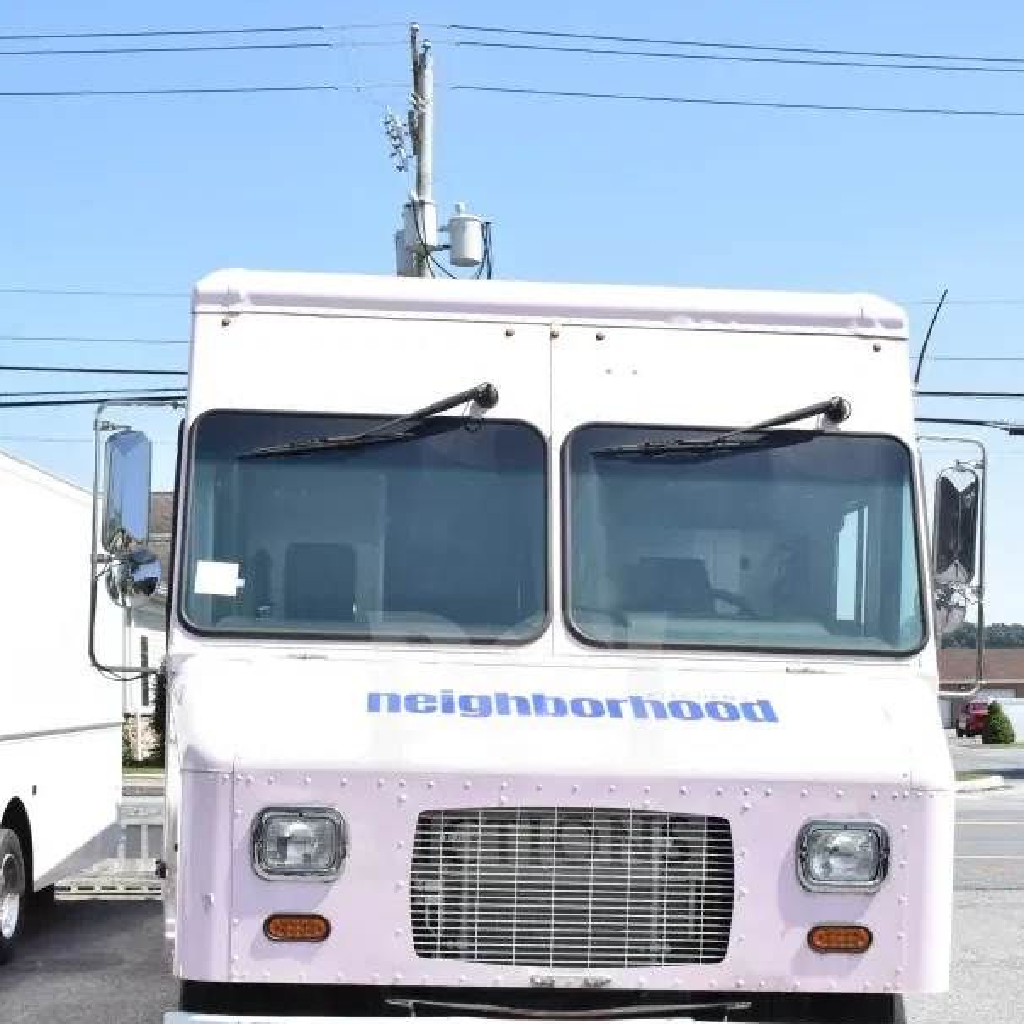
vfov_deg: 29.2
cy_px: 745
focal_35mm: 58
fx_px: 1941
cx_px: 516
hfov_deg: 29.6
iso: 200
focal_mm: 30
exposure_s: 1/250
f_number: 9
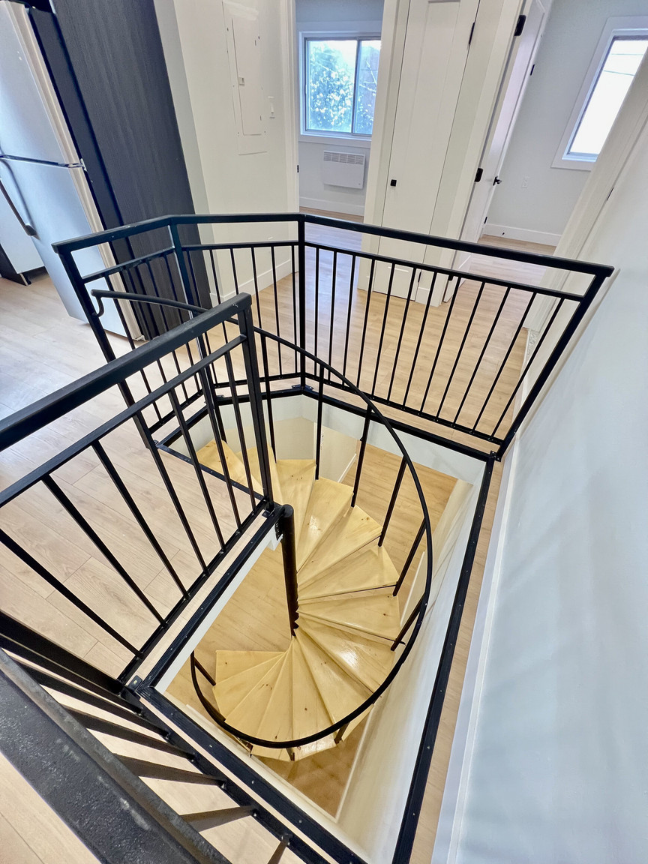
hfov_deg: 89.9
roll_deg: -2.4
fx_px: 324
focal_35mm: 13
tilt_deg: -43.1
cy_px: 432
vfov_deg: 106.2
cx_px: 324
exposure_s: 1/60
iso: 250
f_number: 1.8
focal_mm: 1.57
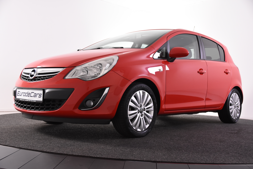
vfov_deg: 31.9
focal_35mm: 42
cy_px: 84
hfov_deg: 46.4
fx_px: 295
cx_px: 126
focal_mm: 28
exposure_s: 1/80
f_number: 4.5
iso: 1600
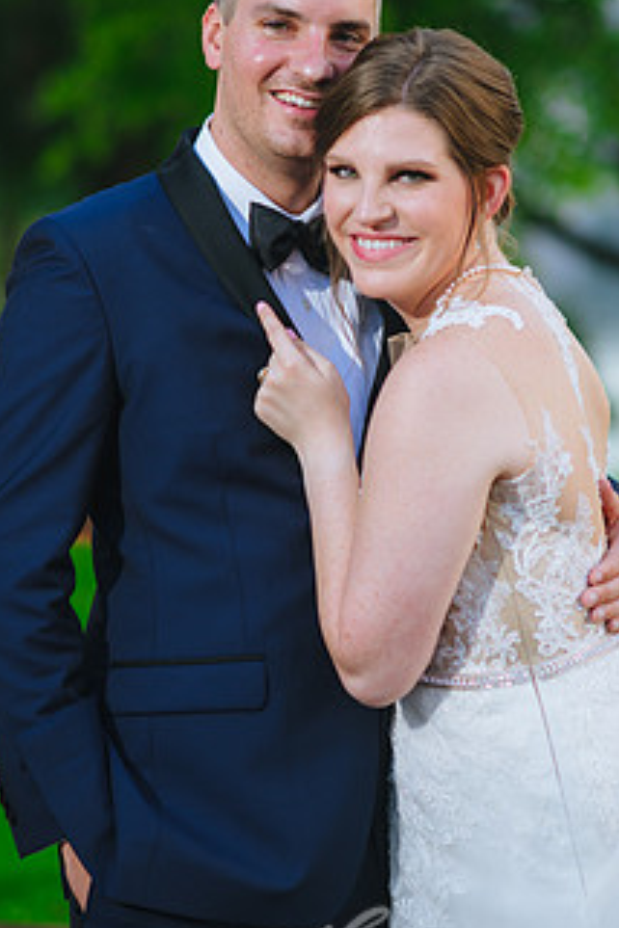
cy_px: 460
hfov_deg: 11.5
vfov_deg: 17.2
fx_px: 3069
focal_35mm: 119
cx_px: 304
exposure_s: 1/250
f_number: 2
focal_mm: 85
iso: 100
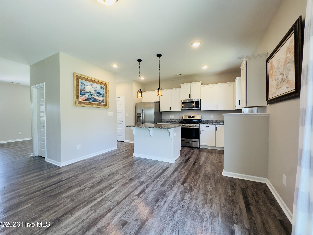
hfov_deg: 102.1
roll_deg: +0.4
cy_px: 118
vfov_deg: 85.7
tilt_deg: -2.4
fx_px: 127
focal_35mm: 14
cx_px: 156
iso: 160
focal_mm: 2.22
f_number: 2.2
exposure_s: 1/120
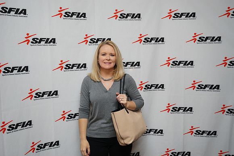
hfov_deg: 51.9
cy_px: 78
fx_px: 241
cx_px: 117
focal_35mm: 37
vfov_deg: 36.0
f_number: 5.6
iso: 400
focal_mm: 37
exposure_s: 1/100
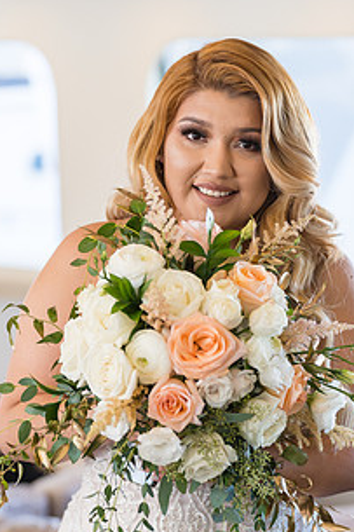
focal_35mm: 155
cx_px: 194
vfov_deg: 13.2
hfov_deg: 8.8
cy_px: 387
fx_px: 2289
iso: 400
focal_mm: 105
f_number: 2.8
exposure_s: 1/250
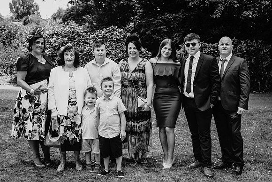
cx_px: 136
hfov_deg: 39.5
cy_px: 91
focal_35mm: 50
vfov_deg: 27.0
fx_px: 378
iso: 125
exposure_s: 1/200
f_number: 4
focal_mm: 50
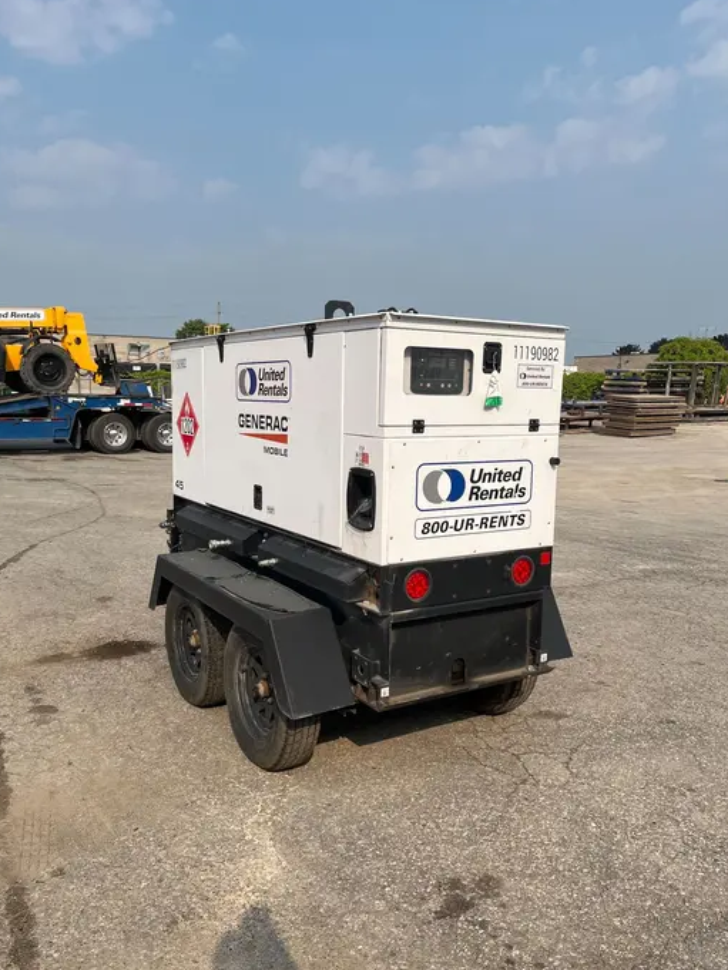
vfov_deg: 63.4
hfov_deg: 49.8
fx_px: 785
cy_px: 492
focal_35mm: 28
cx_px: 353
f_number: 1.6
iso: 50
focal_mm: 5.1
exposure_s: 1/4484
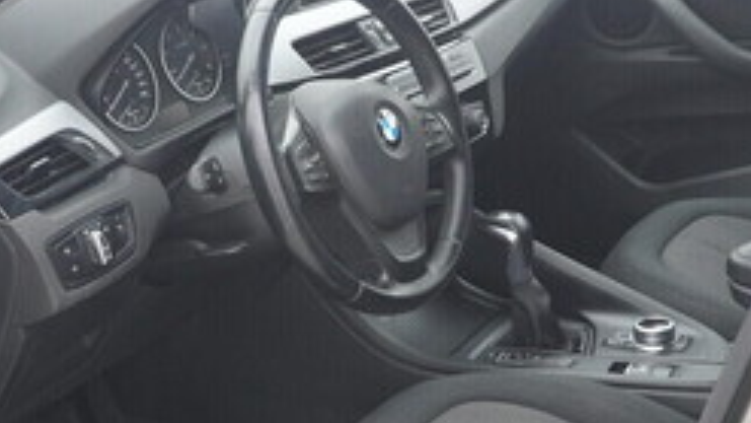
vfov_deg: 14.4
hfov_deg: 25.2
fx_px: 1673
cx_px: 289
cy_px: 234
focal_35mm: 84
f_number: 6.3
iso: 1250
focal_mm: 24
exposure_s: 1/60
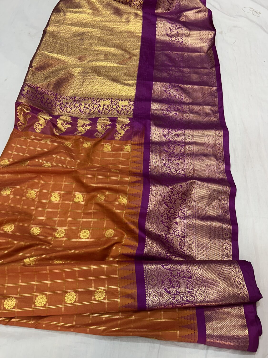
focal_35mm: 26
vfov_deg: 67.3
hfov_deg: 53.1
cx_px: 134
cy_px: 179
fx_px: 268
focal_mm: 5.7
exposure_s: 1/100
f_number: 1.5
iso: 80
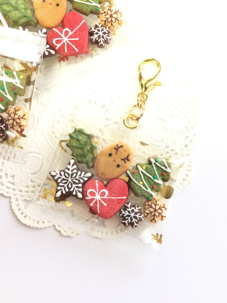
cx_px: 114
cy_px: 152
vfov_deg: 58.3
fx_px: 271
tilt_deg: -83.1
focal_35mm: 31
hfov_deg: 45.4
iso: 160
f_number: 2.4
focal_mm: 3.3
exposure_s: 1/30
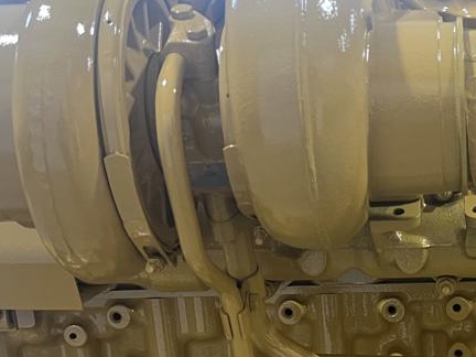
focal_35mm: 77
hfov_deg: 24.0
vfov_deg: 18.4
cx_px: 495
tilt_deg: -19.4
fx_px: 1059
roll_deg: +2.9
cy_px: 393
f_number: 1.5
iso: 160
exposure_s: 1/60
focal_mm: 5.7
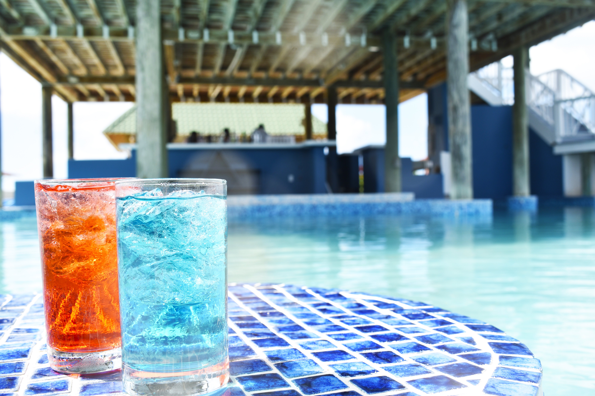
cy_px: 198
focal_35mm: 34
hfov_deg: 55.1
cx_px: 298
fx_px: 570
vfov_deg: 38.4
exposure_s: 1/250
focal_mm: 23
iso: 125
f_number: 8
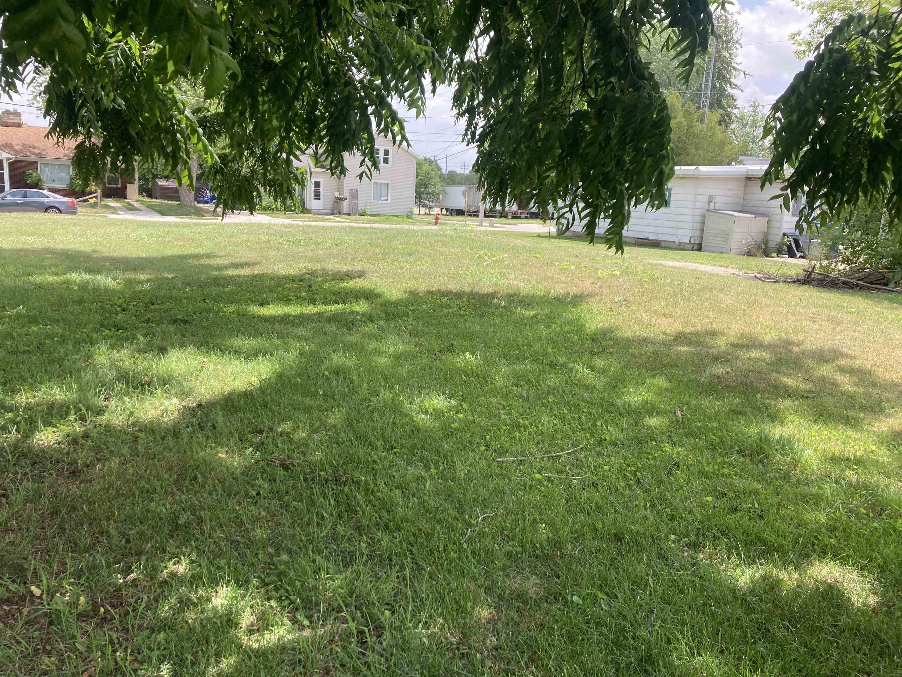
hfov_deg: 63.4
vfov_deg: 49.7
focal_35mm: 28
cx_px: 451
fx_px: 730
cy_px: 338
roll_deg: -2.5
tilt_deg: -11.8
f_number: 1.8
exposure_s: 1/463
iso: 20
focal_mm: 3.99
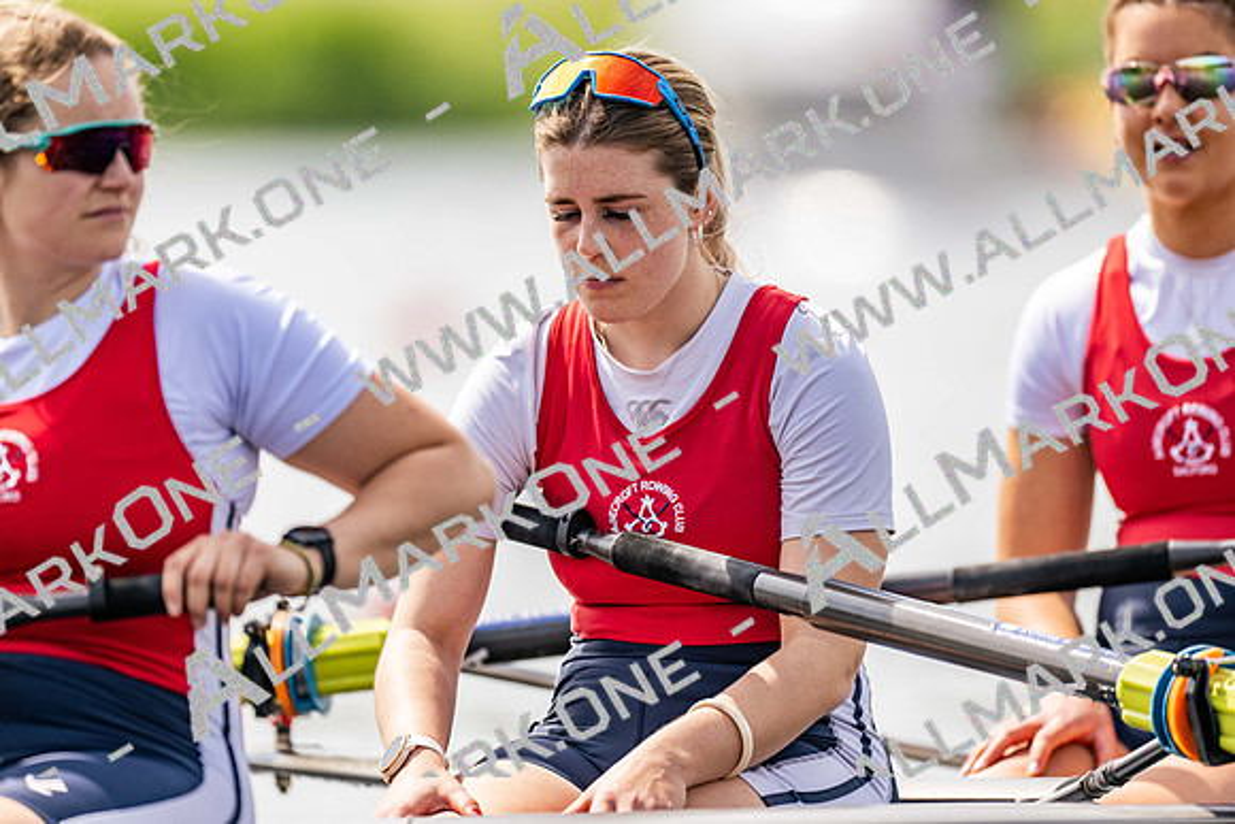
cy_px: 412
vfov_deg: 2.3
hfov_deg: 3.4
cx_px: 618
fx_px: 20587
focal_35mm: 600
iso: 450
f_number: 4
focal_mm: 600
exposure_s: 1/2500
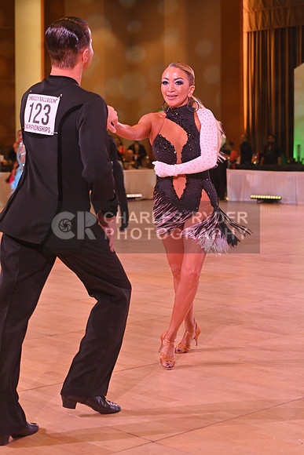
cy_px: 228
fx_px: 886
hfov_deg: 19.5
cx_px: 152
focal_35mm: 70
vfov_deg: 28.8
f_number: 5
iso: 2000
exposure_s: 1/400
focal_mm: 70
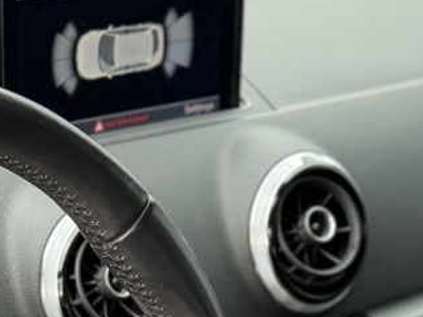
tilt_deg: -32.1
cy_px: 737
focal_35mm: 154
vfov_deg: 8.8
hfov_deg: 12.8
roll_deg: -0.2
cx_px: 68
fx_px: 1881
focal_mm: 6.76
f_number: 1.78
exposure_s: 1/121
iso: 100
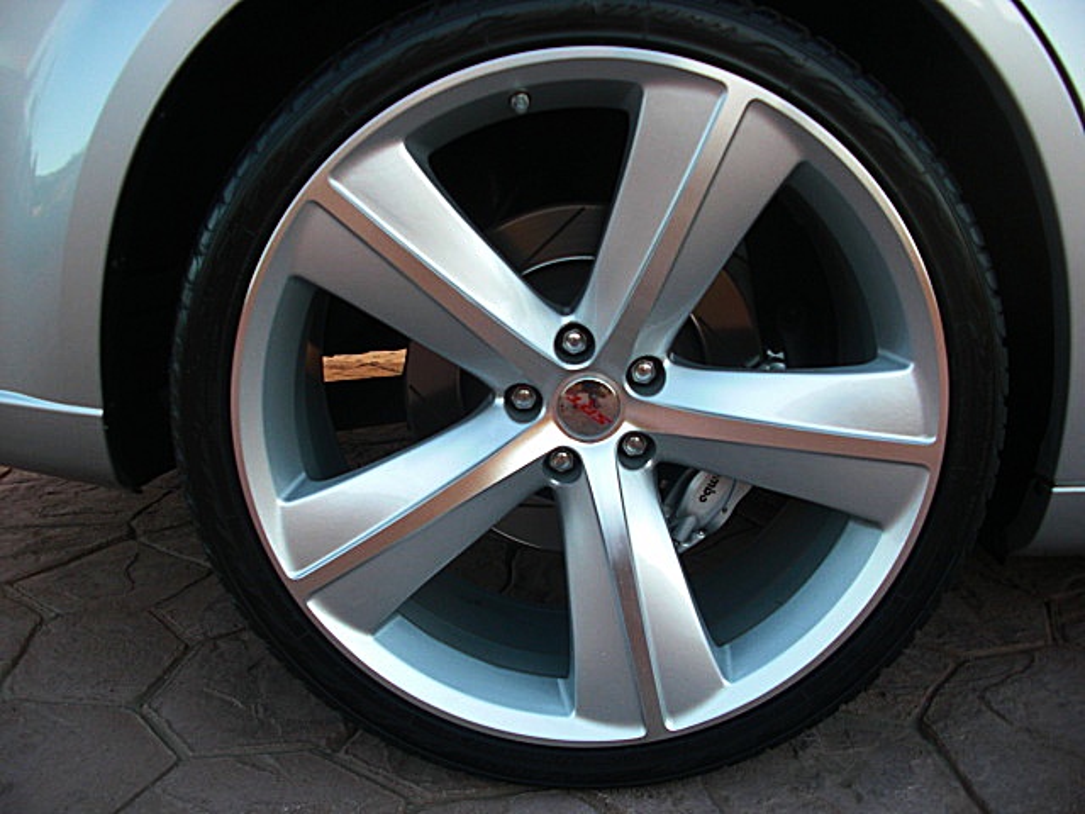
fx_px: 1128
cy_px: 407
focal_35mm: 36
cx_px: 542
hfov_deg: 51.4
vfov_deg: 39.7
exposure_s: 1/125
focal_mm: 6.3
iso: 100
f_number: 2.8
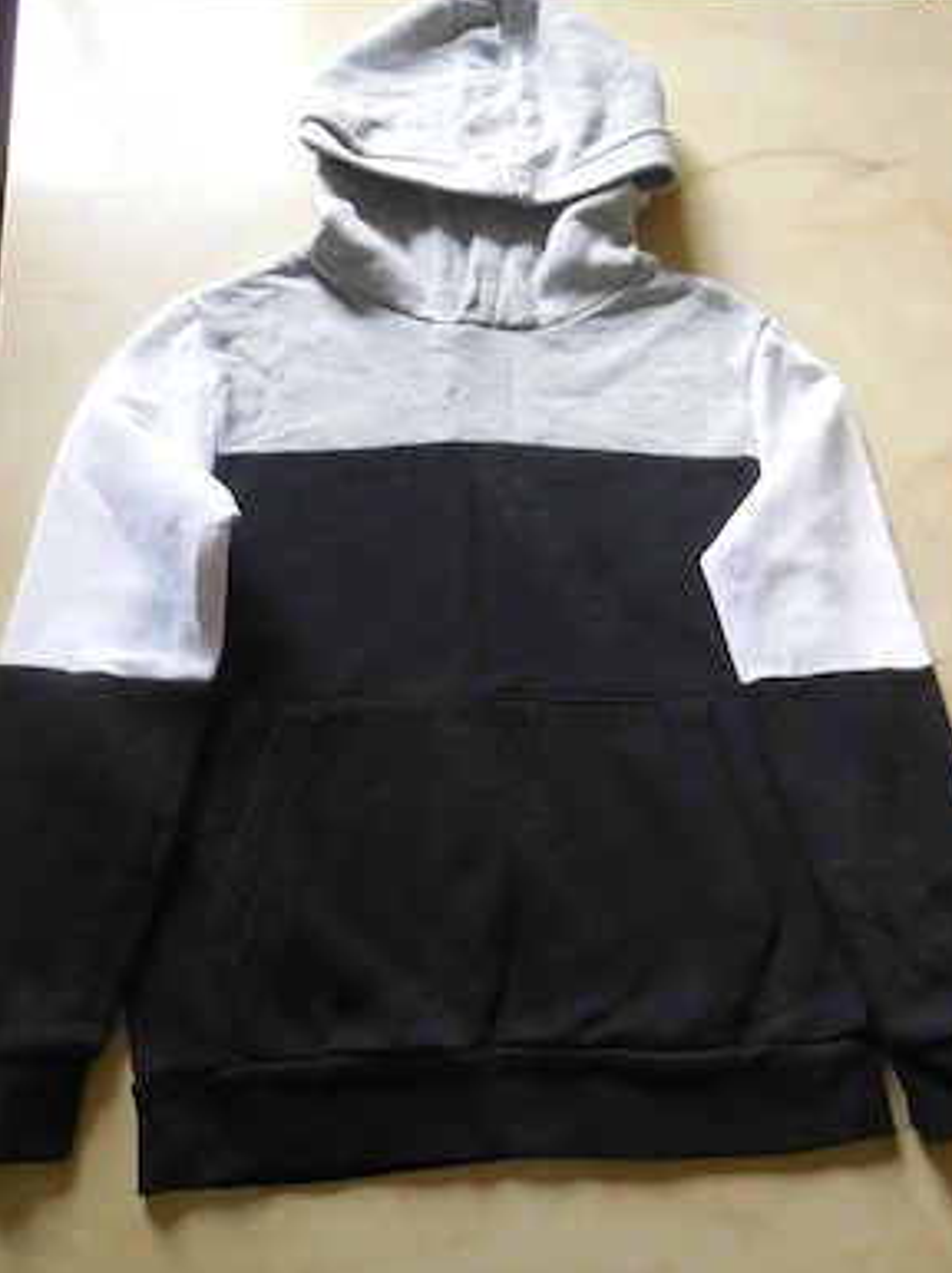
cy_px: 648
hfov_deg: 53.0
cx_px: 489
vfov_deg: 67.3
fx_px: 955
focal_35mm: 26
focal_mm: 4.5
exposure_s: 1/25
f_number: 3.1
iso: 400
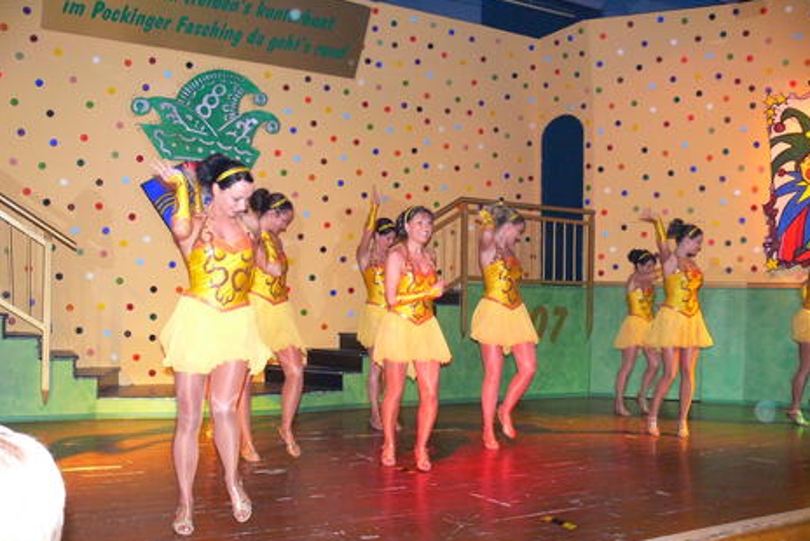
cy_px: 304
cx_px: 405
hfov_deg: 51.9
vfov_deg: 35.9
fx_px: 833
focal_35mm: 37
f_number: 2.8
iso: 250
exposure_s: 1/30
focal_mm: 7.4
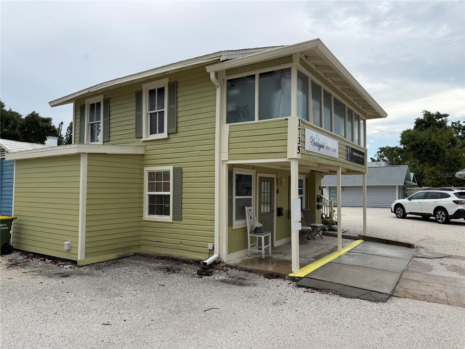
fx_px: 322
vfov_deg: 56.8
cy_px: 174
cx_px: 232
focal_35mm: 24
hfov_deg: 71.6
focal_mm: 6.76
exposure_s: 1/4167
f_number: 1.78
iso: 80
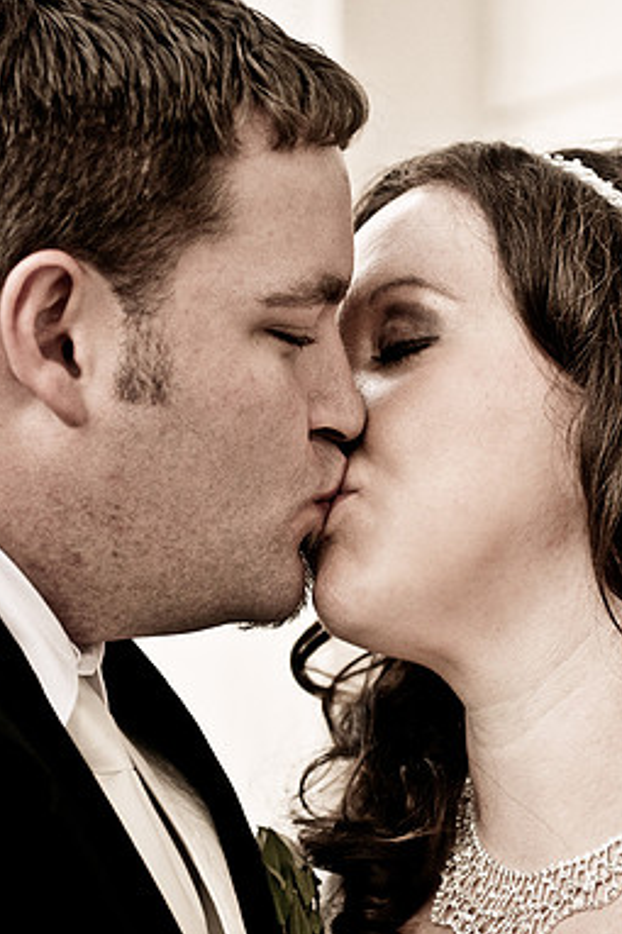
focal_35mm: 159
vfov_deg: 12.9
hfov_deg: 8.6
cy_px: 467
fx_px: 4124
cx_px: 395
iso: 200
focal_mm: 70
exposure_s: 1/400
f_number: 2.8
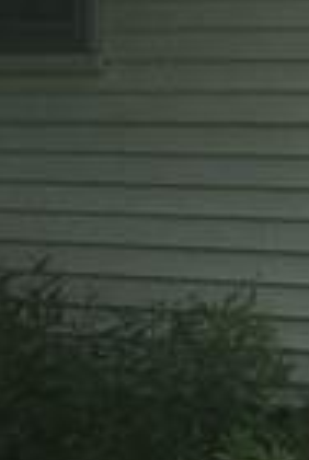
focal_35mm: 220
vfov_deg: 9.2
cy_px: -171
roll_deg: -0.1
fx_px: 2818
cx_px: 46
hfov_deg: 6.3
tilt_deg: +5.6
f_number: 2.2
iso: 25
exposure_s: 1/1923
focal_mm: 4.15
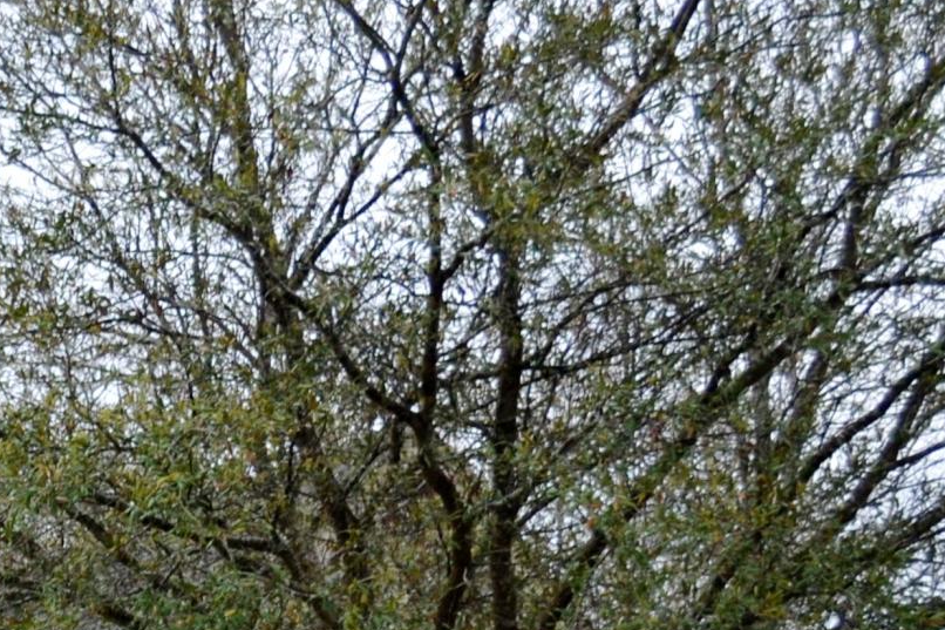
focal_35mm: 134
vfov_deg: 9.9
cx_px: -523
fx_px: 3517
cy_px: 1001
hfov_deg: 14.2
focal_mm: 24
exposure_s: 1/60
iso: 400
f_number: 4
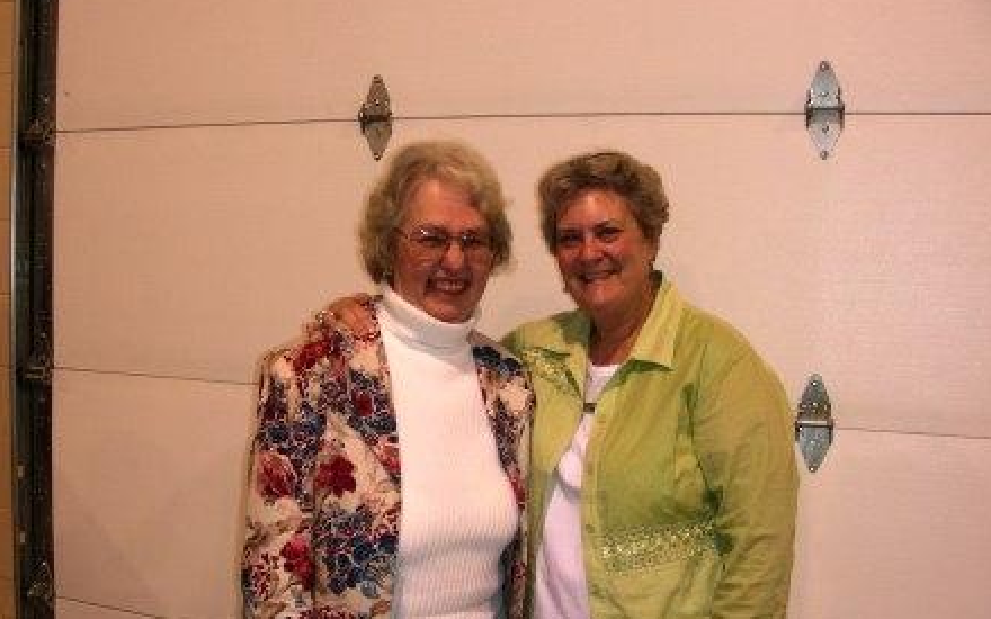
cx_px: 498
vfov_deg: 31.2
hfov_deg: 48.2
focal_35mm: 41
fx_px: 1107
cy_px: 326
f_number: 3.5
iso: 50
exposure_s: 1/30
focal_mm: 6.3
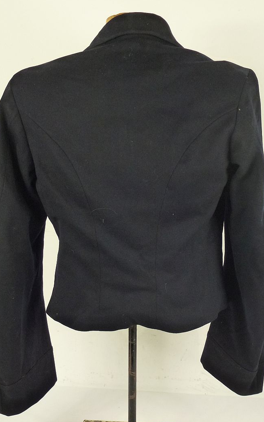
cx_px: 130
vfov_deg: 50.4
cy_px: 213
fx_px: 449
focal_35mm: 39
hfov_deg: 32.8
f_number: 3.7
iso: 320
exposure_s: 1/60
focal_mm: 6.4
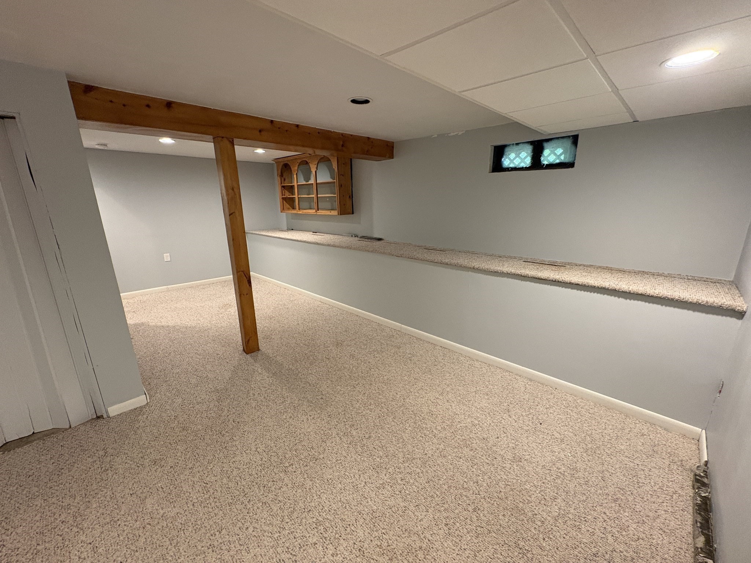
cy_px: 282
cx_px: 376
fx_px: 304
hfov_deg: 102.1
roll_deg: +1.1
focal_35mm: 14
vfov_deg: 85.7
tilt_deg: -14.6
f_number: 2.2
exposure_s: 1/60
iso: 400
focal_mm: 2.22
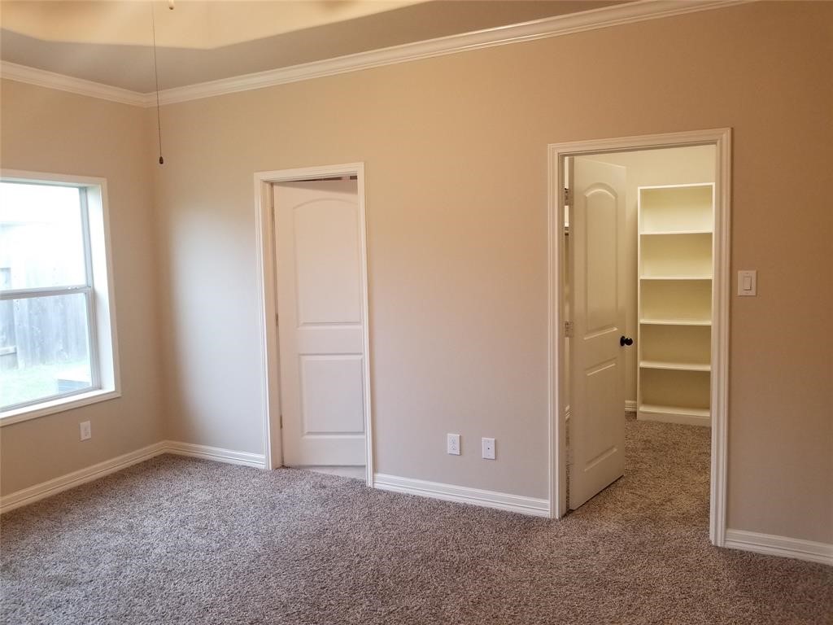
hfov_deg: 67.3
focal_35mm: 26
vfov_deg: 53.1
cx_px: 416
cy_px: 312
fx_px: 626
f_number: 1.7
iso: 160
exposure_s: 1/40
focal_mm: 4.25
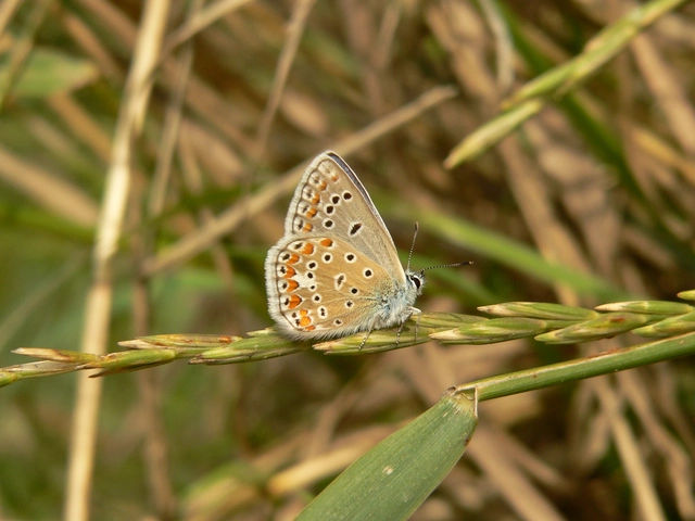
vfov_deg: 16.4
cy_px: 260
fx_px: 1807
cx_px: 348
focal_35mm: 90
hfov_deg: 21.8
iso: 100
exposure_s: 1/500
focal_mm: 15
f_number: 4
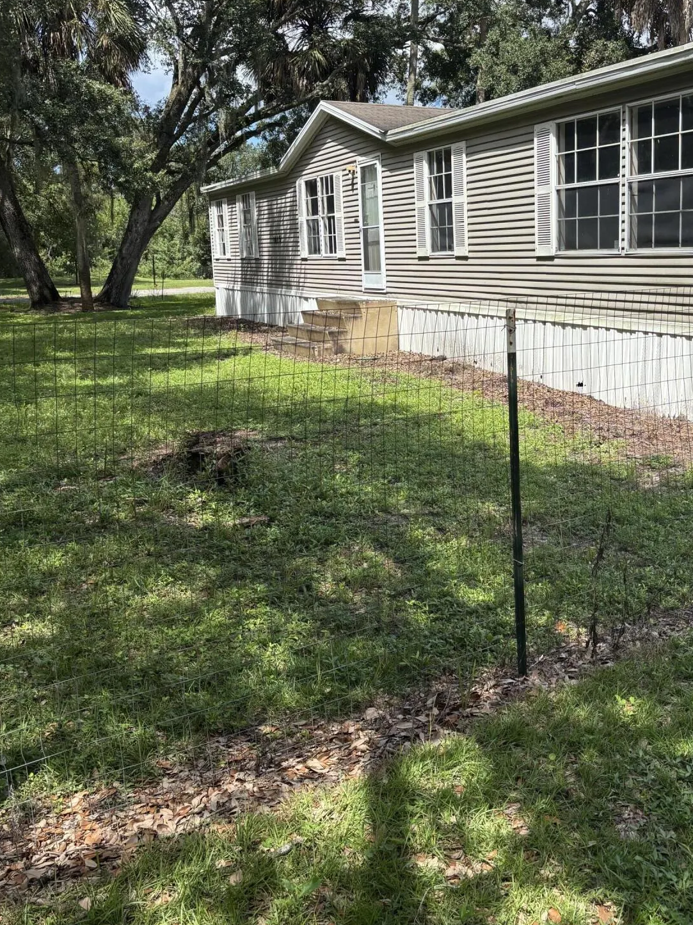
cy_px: 401
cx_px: 468
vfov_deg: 51.2
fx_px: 961
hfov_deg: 39.1
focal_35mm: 36
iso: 50
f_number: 1.6
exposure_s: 1/1783
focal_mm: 5.96
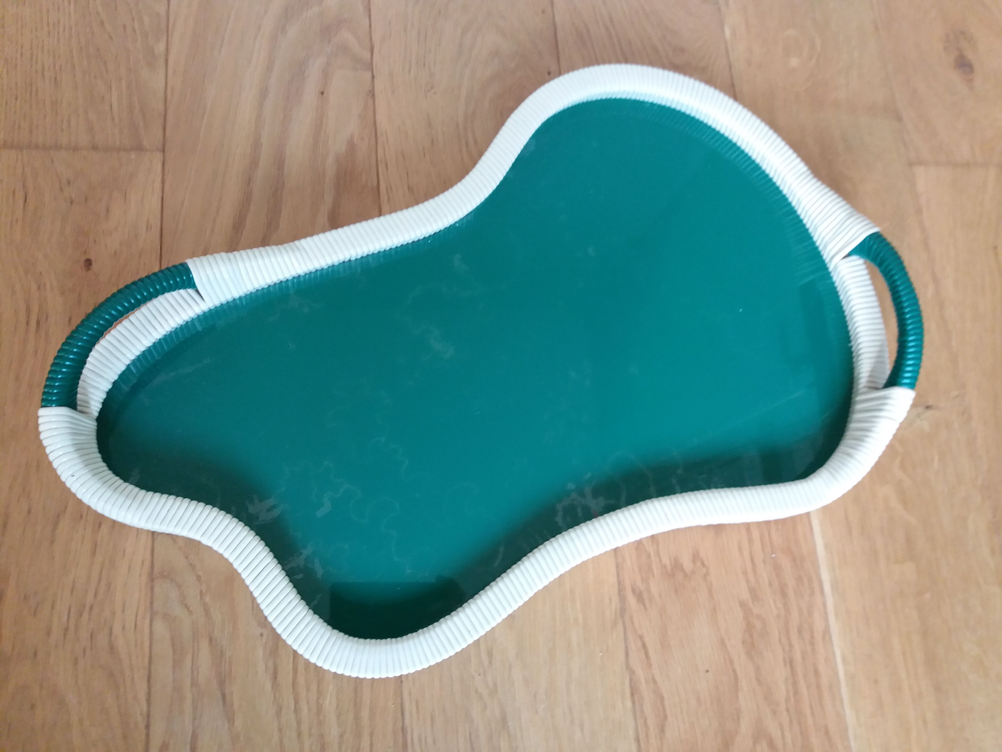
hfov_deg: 63.4
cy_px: 376
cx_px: 501
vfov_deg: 49.7
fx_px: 810
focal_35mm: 28
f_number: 1.9
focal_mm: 3.7
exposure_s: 1/25
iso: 200
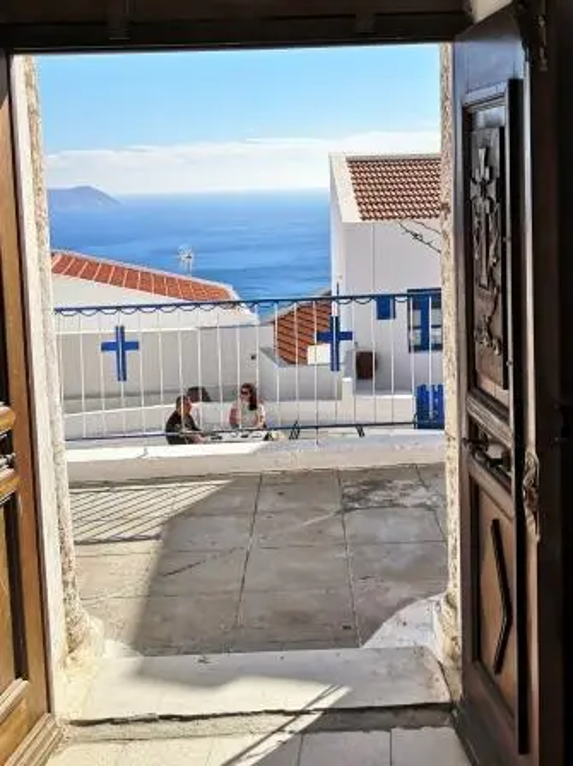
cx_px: 286
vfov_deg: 65.4
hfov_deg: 51.3
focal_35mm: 27
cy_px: 383
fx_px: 597
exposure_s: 3
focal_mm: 3.95
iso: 50
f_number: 1.6
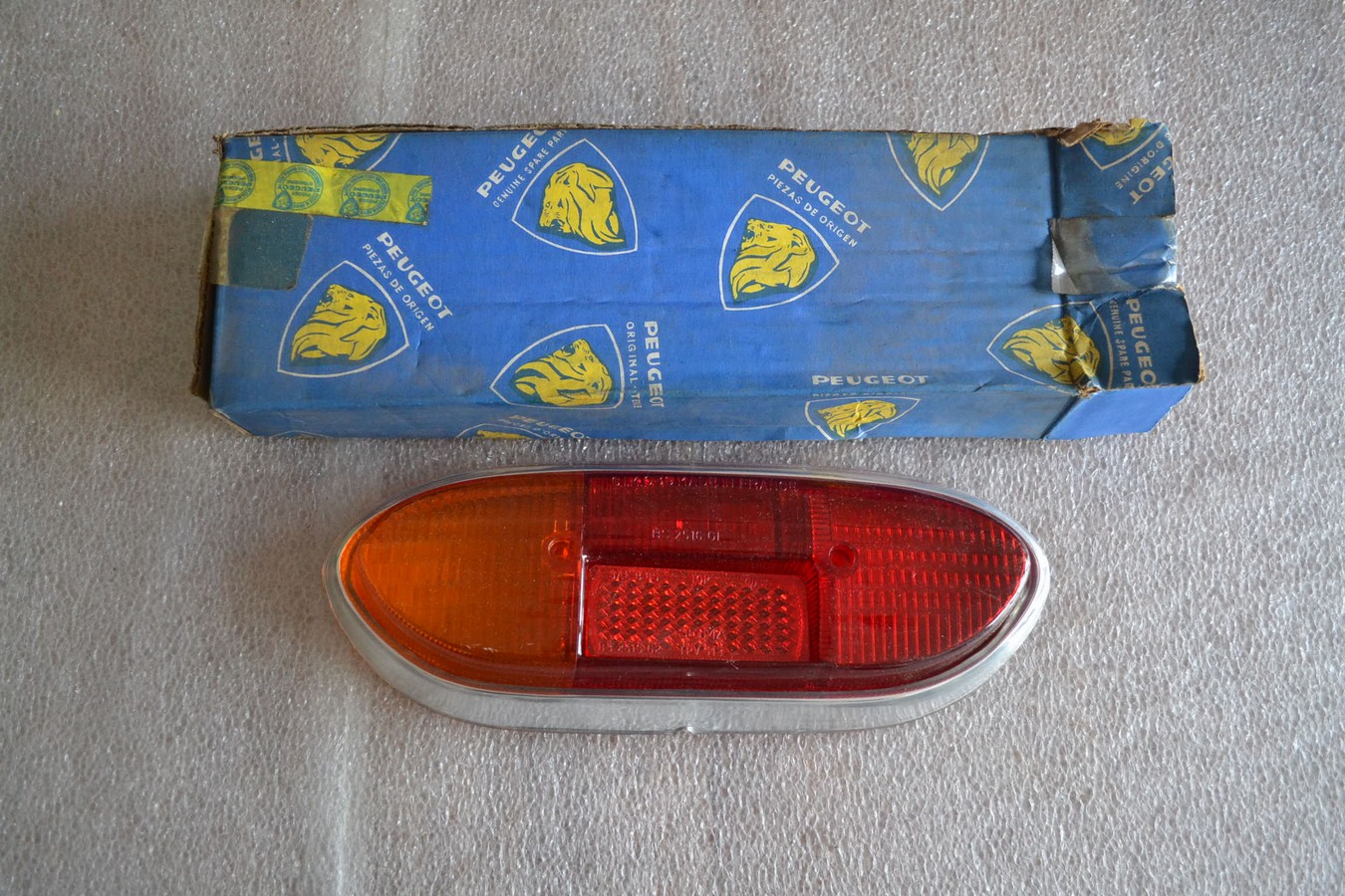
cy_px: 448
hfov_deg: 61.9
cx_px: 672
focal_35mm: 30
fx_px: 1121
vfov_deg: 43.6
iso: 1800
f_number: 3.8
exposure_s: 1/60
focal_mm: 20
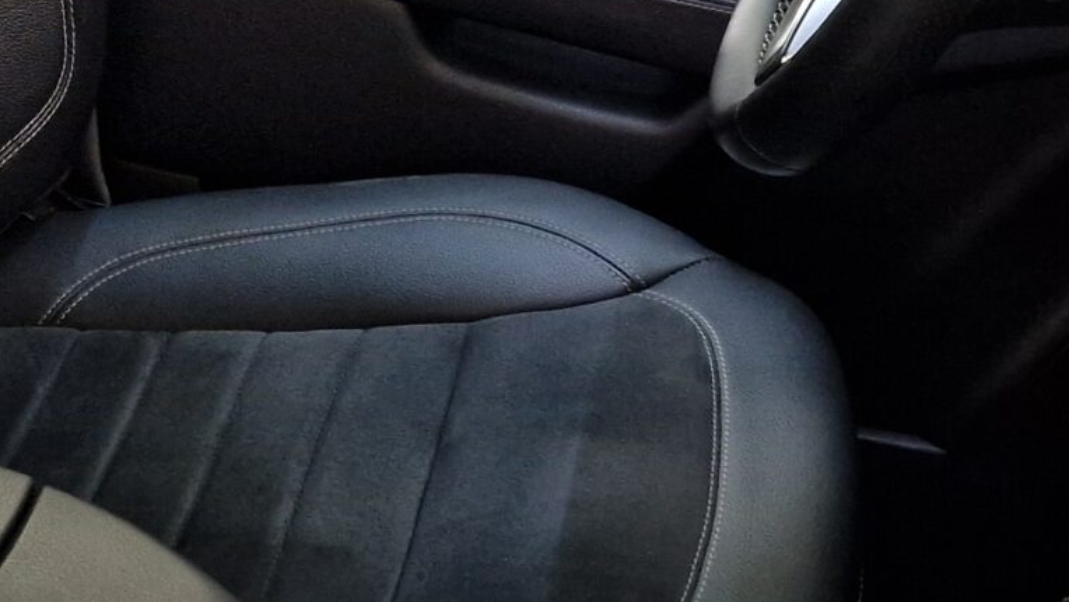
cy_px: -108
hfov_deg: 24.7
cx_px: 136
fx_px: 2381
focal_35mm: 84
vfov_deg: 14.0
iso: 400
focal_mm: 6.4
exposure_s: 1/33
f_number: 1.8
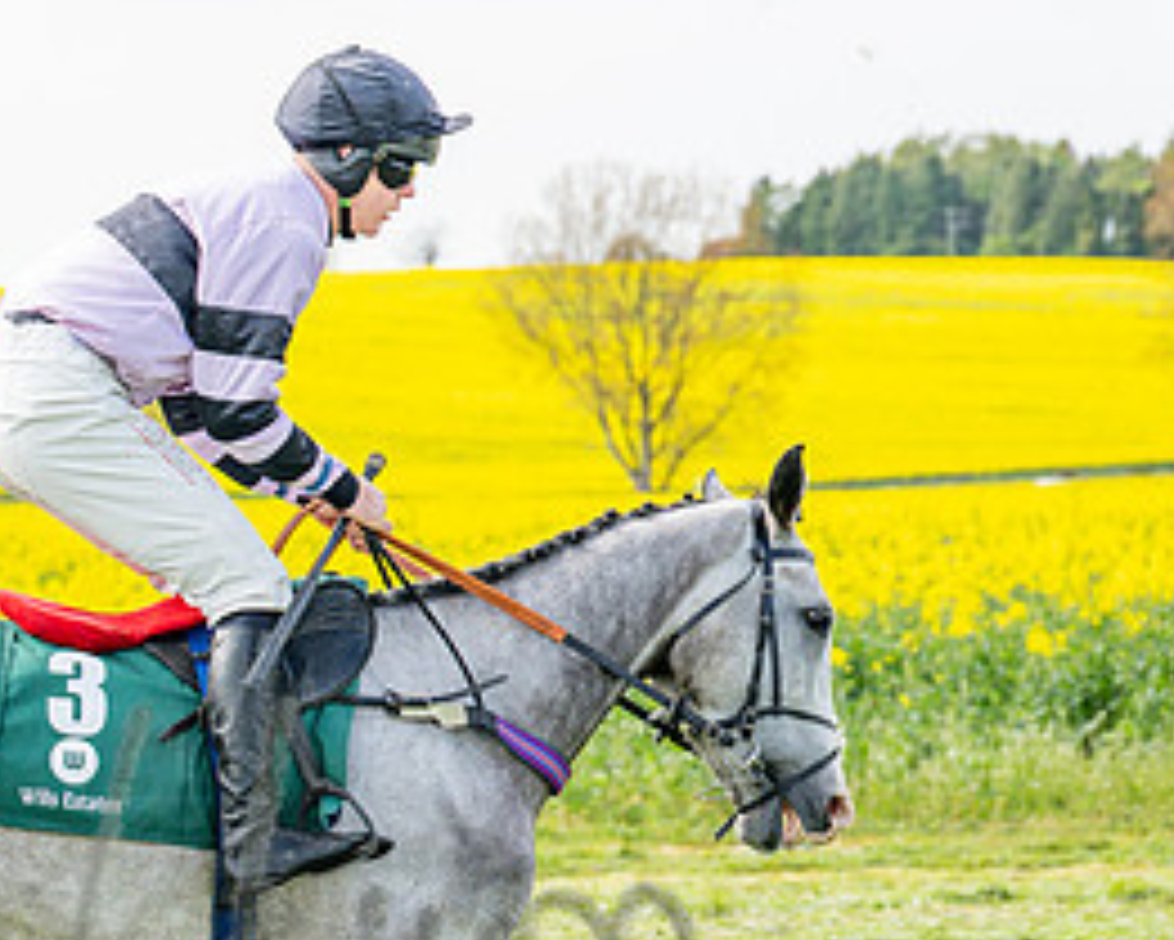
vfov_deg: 9.1
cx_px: -48
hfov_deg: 11.2
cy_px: 756
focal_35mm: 170
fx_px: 5909
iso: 200
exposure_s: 1/1250
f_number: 4
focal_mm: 70
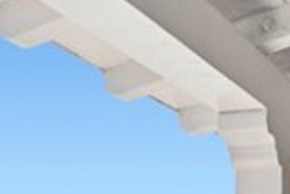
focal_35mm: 112
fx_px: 904
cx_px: 73
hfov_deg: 18.1
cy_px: 289
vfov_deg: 11.8
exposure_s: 1/200
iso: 100
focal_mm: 17
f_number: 9
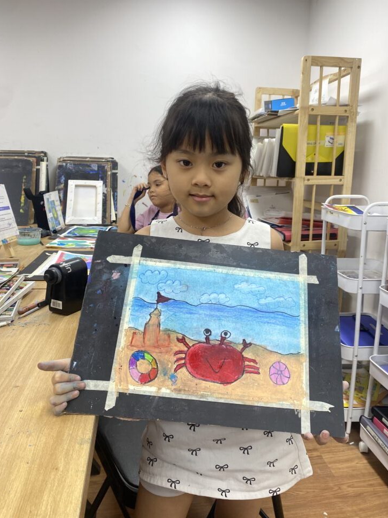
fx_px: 404
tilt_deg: -11.2
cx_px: 196
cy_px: 257
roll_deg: -1.1
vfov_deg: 65.3
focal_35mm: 27
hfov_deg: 51.3
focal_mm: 4.25
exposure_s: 1/100
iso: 40
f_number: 1.8
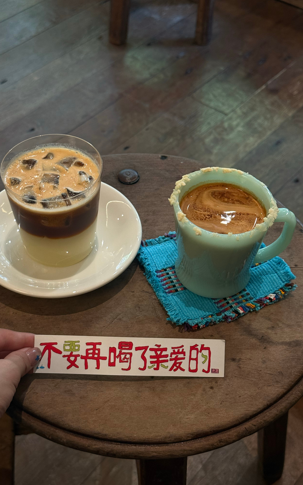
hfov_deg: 25.3
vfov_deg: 39.6
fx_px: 674
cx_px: 128
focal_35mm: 51
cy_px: 242
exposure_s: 1/50
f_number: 1.78
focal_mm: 6.76
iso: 160
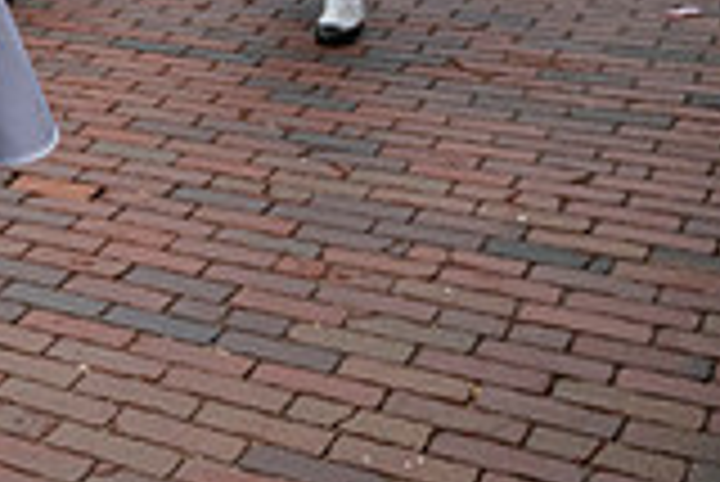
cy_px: -232
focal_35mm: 87
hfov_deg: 19.0
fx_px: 1742
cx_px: -500
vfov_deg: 14.7
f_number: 4
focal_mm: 24
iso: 500
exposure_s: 1/1600
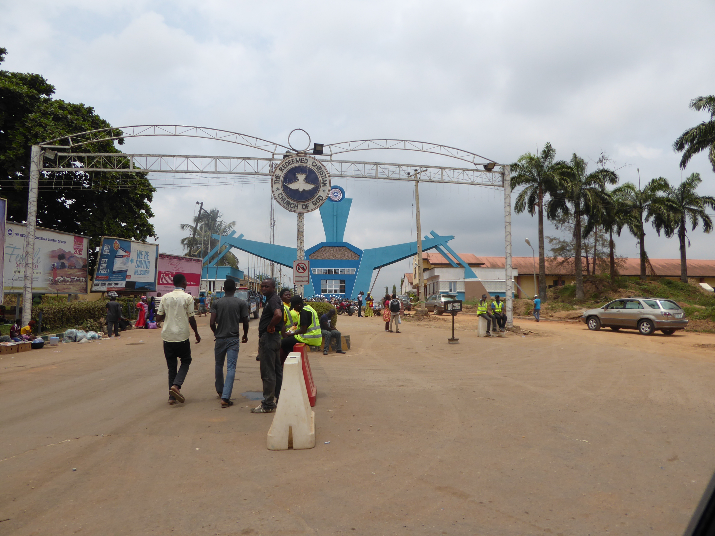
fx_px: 496
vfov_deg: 56.8
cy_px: 268
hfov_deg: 71.6
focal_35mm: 24
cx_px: 358
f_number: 4.5
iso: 80
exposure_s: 1/640
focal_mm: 4.3
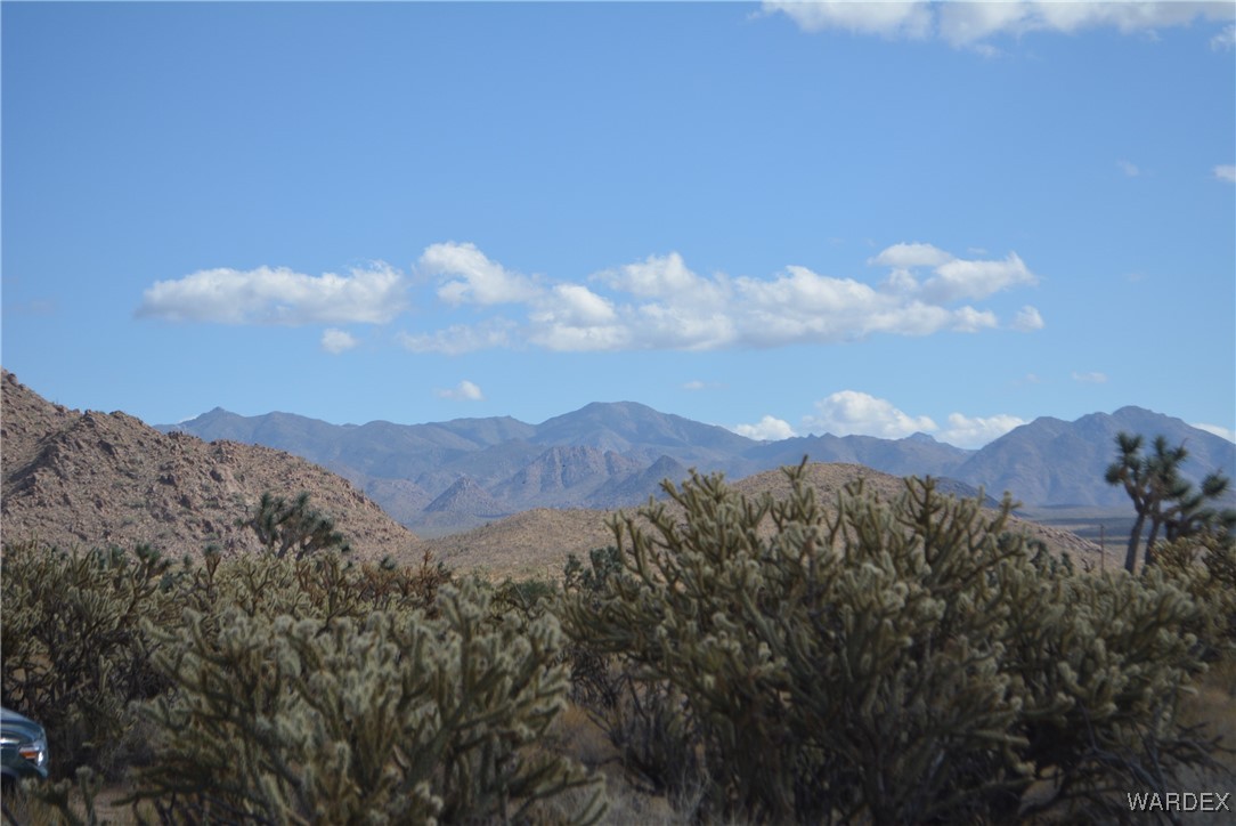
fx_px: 2834
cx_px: 618
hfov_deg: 24.6
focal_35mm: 82
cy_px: 413
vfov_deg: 16.6
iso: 400
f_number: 7.1
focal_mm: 55
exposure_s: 1/1600
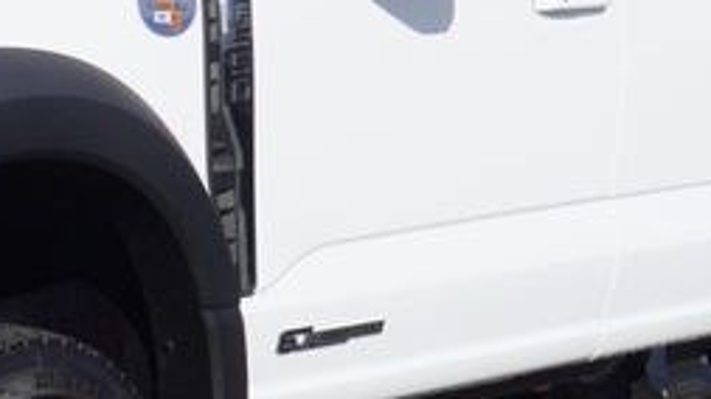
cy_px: 284
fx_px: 3599
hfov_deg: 11.2
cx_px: 8
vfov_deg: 6.3
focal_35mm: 191
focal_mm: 30
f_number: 11
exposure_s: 1/200
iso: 100
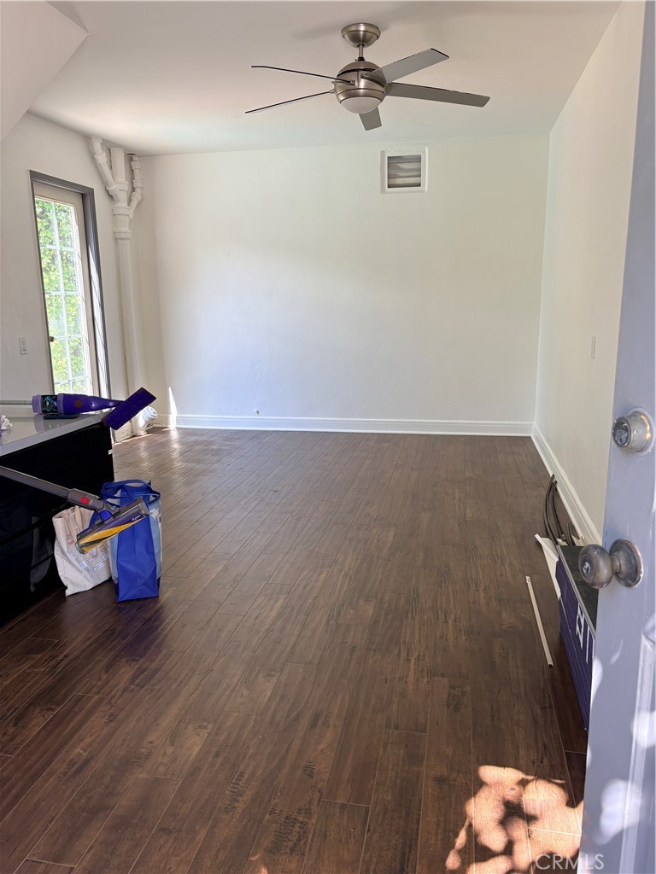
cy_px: 437
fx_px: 657
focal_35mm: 26
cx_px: 328
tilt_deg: -13.1
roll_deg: -0.5
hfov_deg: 53.1
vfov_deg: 67.3
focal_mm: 5.96
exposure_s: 1/122
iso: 50
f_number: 1.6
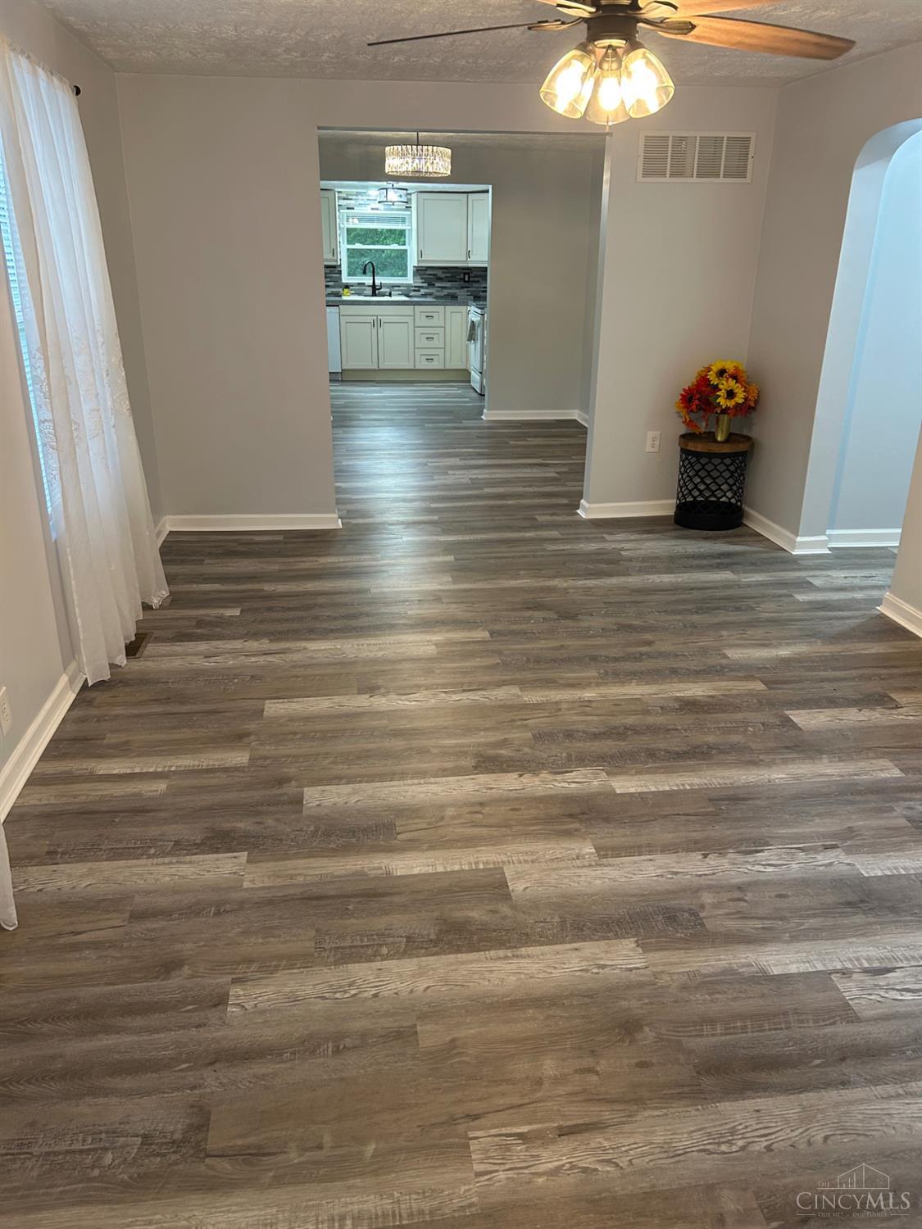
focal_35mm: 26
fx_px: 923
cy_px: 614
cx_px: 461
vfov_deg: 67.3
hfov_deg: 53.1
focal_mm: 5.7
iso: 125
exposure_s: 1/60
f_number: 1.5
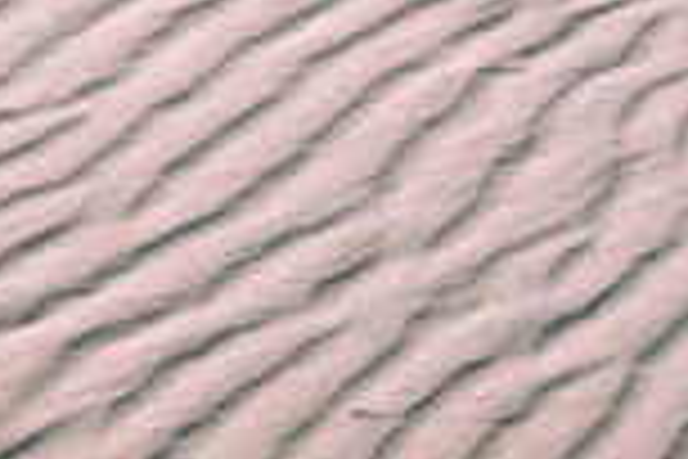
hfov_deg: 13.7
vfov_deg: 9.0
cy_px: -688
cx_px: 1196
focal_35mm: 136
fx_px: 2599
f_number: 1.8
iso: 32
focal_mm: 4.25
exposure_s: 1/9615
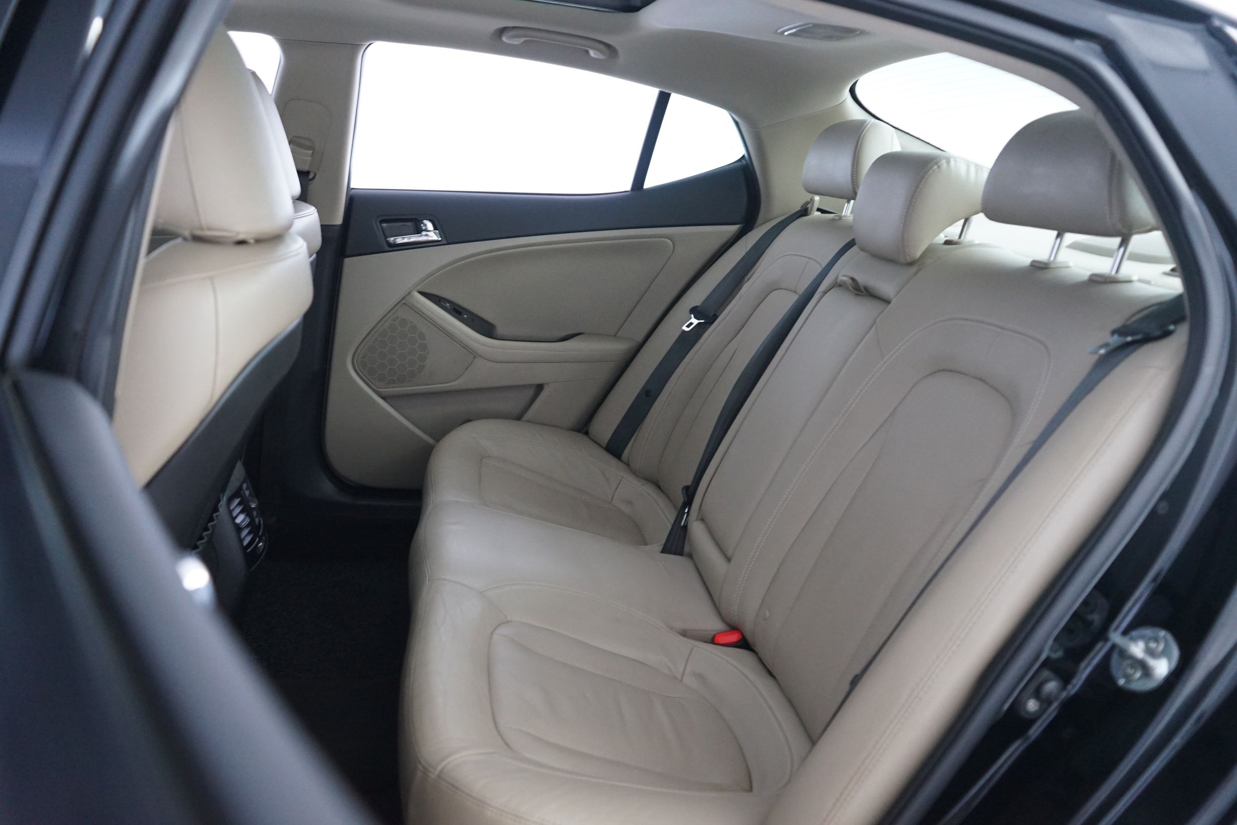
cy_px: 412
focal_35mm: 29
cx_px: 618
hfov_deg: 63.7
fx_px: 996
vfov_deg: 45.0
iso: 3200
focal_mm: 29
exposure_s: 1/10
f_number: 3.5
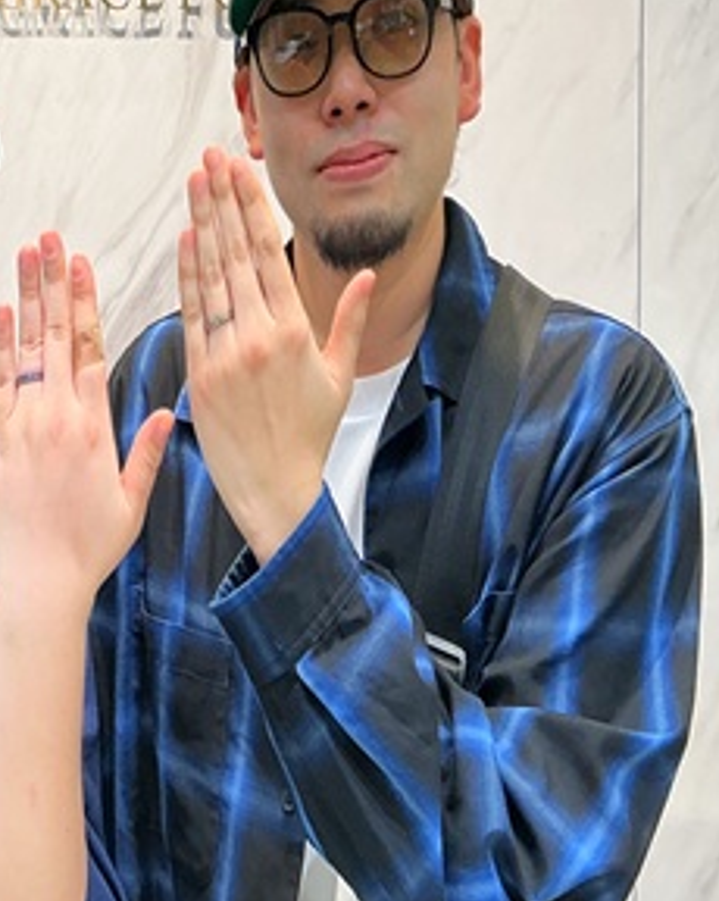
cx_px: 72
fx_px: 1571
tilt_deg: -1.1
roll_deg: -0.4
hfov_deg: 25.0
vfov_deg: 31.9
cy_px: 385
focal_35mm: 59
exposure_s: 1/120
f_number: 1.8
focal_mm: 3
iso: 32
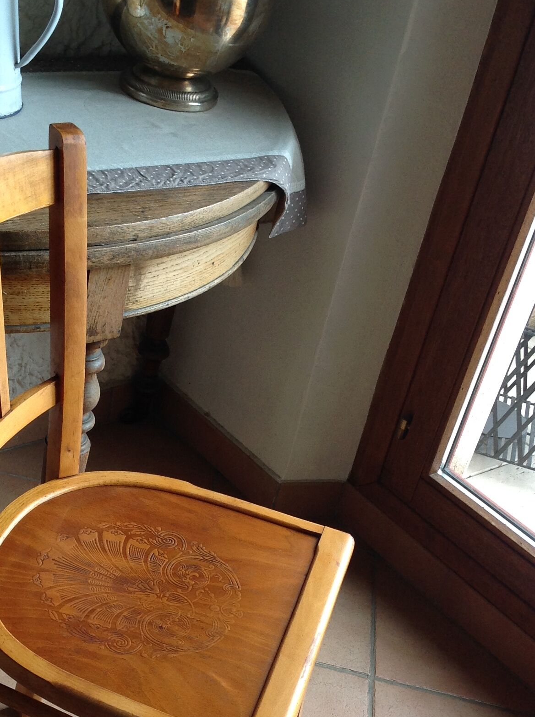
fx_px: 1198
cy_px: 480
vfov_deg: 33.0
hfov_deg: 25.0
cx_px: 172
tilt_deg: -36.0
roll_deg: -9.7
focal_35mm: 58
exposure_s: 1/40
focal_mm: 4.28
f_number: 2.4
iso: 64
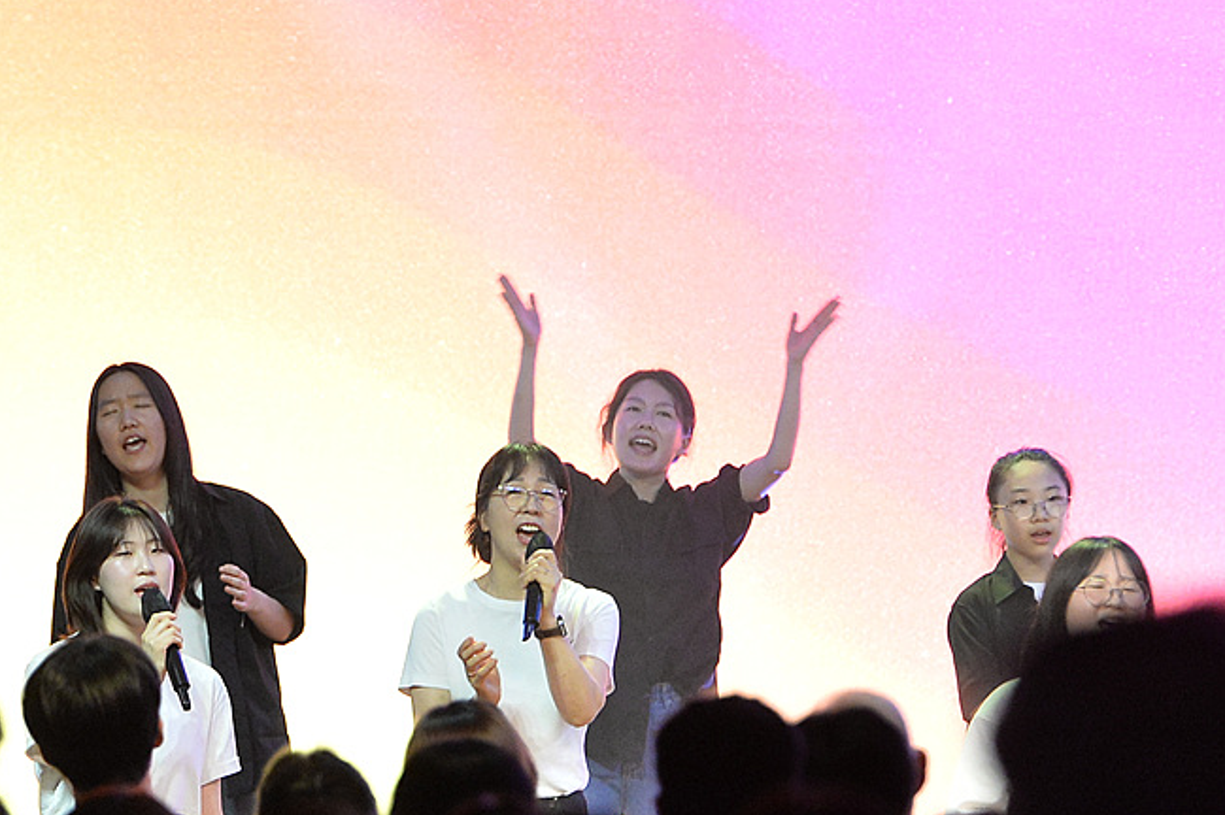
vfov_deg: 3.4
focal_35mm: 400
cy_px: 436
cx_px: 333
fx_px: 13604
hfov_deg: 5.2
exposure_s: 1/200
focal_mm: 160
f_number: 2.8
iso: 3200
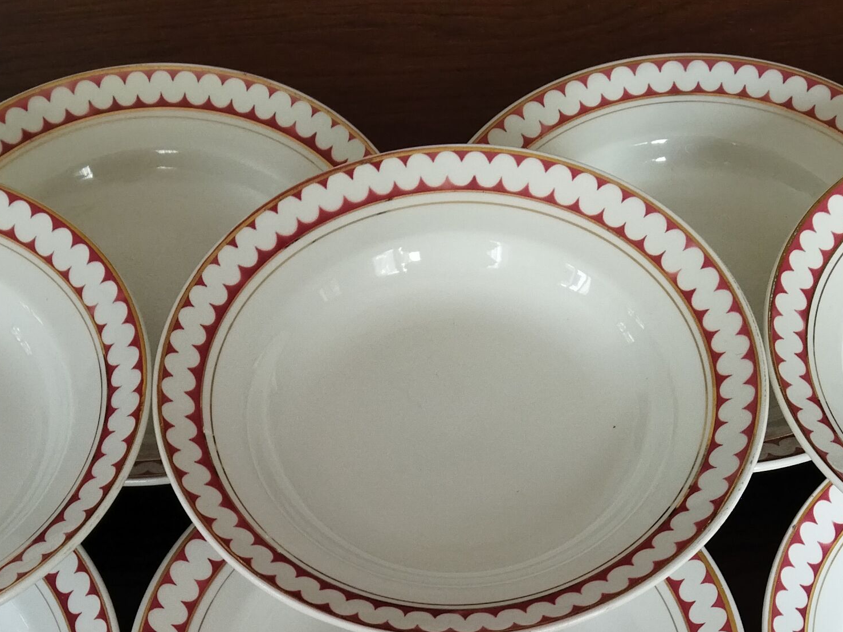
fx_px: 1778
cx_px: 430
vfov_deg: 18.7
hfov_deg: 26.7
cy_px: 832
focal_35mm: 73
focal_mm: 4.71
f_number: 1.79
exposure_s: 1/107
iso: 100
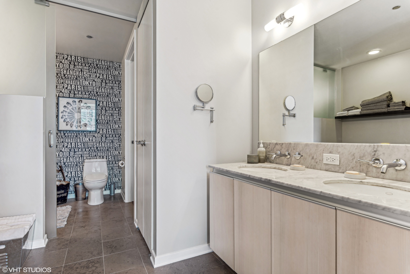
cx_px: 205
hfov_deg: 90.0
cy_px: 137
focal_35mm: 18
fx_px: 205
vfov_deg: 67.4
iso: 200
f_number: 8
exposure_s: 1/6
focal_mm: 18
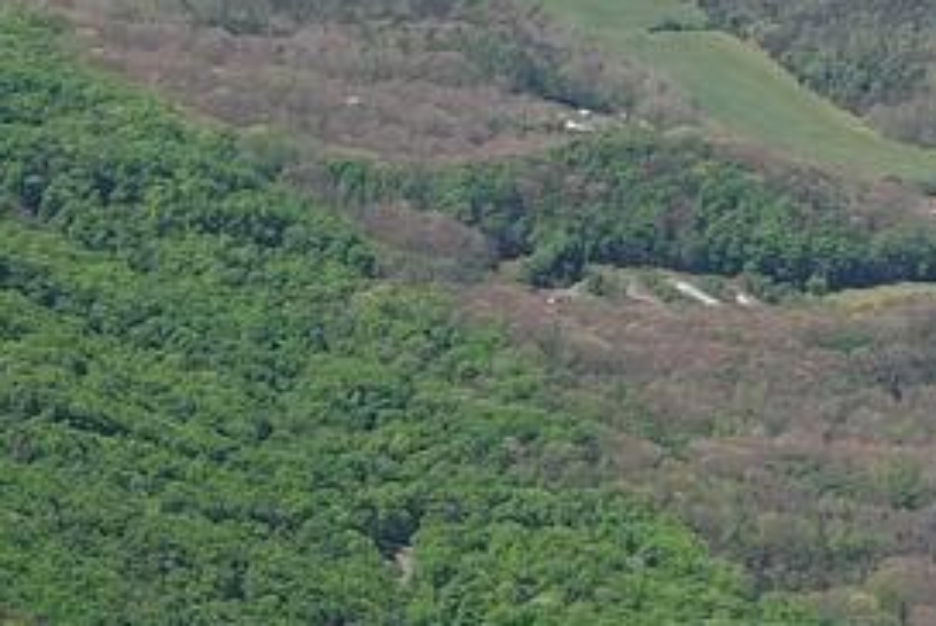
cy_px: 418
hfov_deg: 8.7
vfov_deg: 6.3
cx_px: -1163
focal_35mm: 218
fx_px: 5674
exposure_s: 1/1029
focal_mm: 10.57
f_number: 2.8
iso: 100
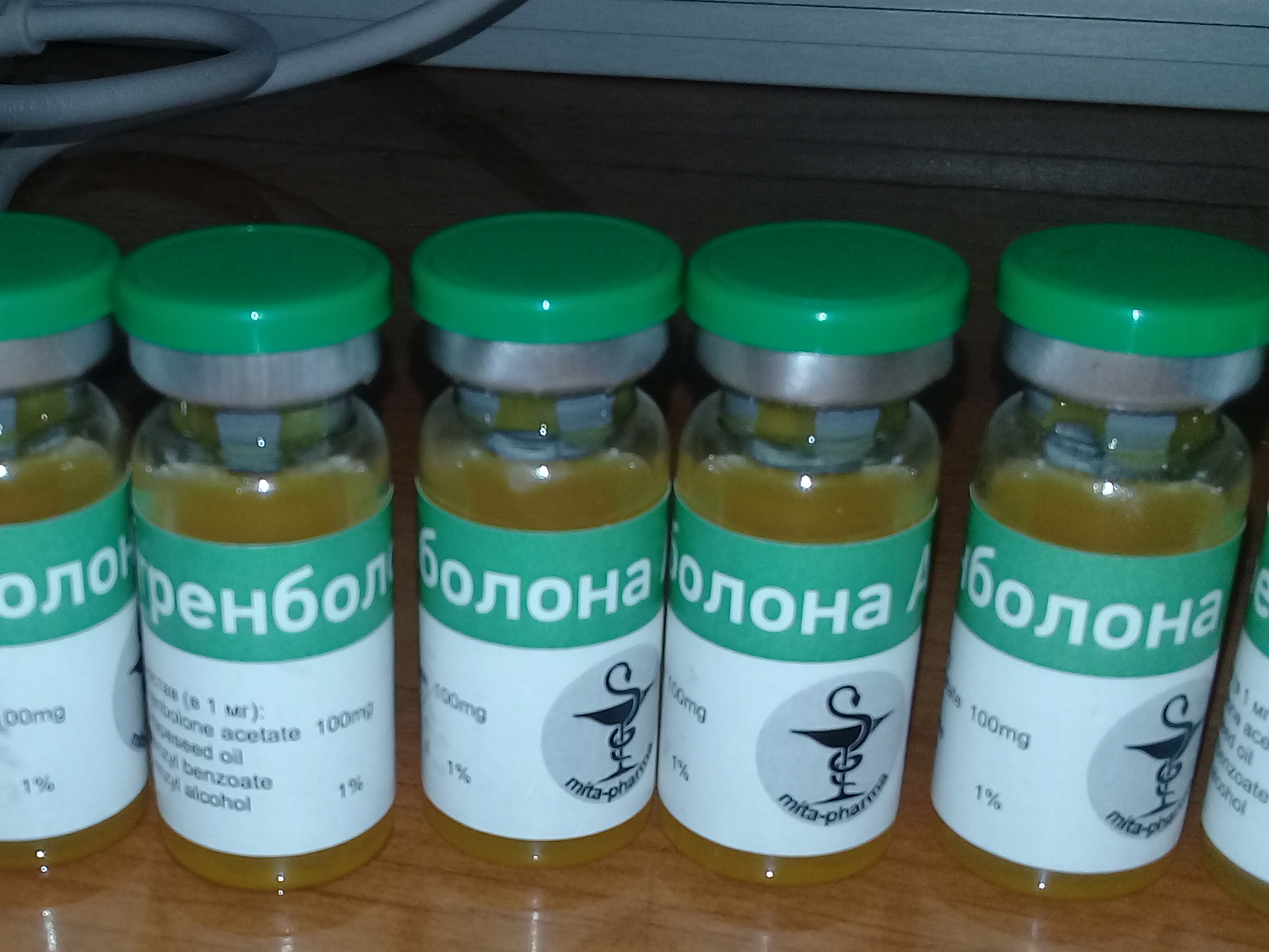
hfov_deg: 34.6
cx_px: 422
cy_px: 686
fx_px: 2016
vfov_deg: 26.3
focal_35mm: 55
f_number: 2.2
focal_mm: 3.3
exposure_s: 1/100
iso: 64
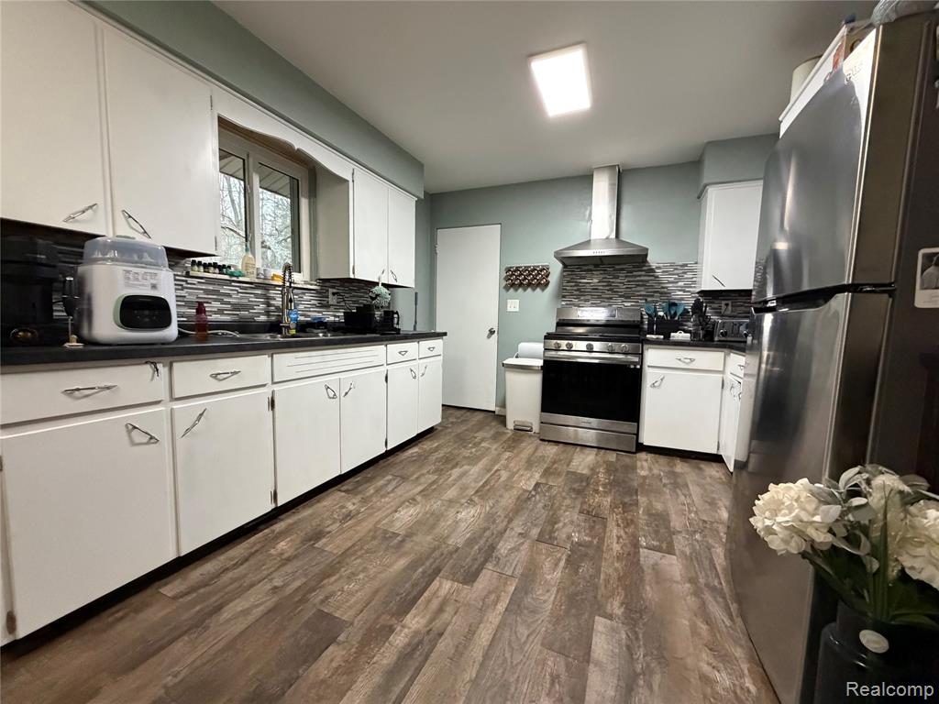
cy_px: 352
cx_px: 470
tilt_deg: -5.2
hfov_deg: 102.1
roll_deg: -1.0
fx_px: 380
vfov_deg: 85.7
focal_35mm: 14
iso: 800
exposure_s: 1/60
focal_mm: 2.22
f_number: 2.2
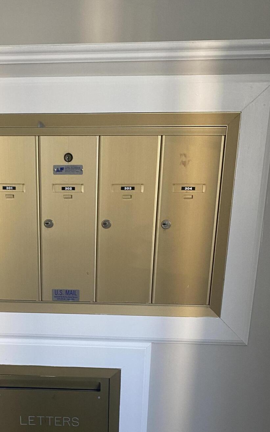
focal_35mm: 42
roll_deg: +1.5
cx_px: 52
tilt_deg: -19.4
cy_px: 297
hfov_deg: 29.8
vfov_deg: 46.3
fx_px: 494
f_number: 1.8
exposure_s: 1/60
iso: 125
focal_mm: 4.25
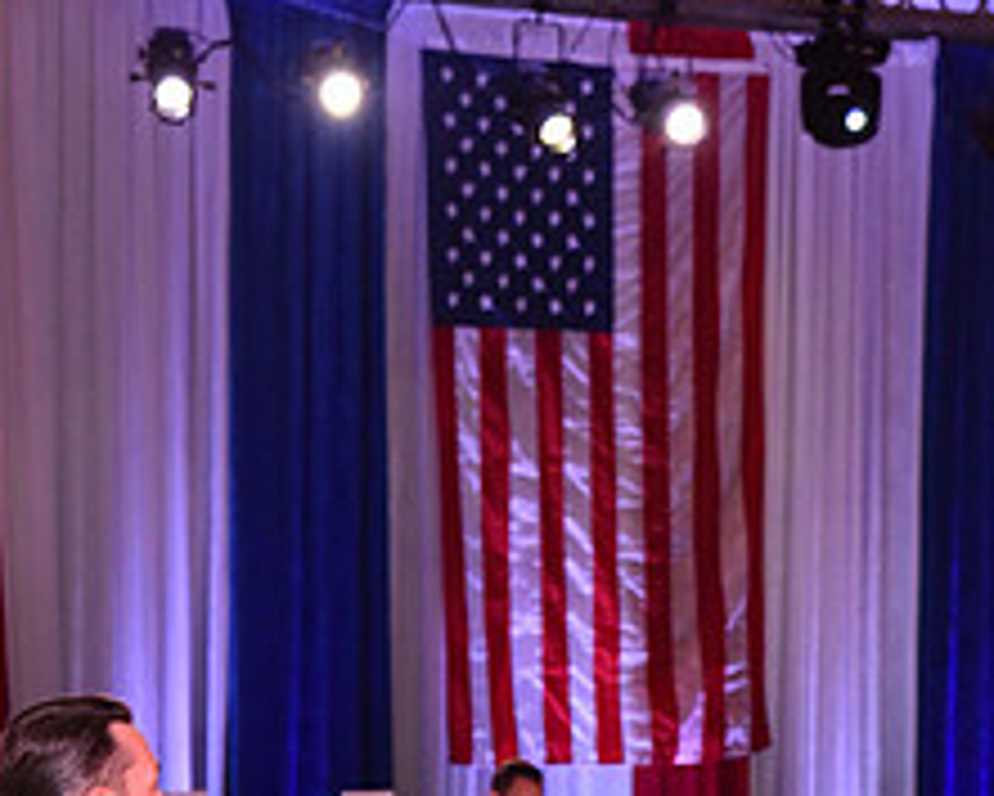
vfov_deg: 8.2
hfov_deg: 10.4
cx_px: 461
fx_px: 5445
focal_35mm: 185
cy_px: 1156
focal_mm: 75
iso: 2500
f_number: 6.3
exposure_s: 1/320
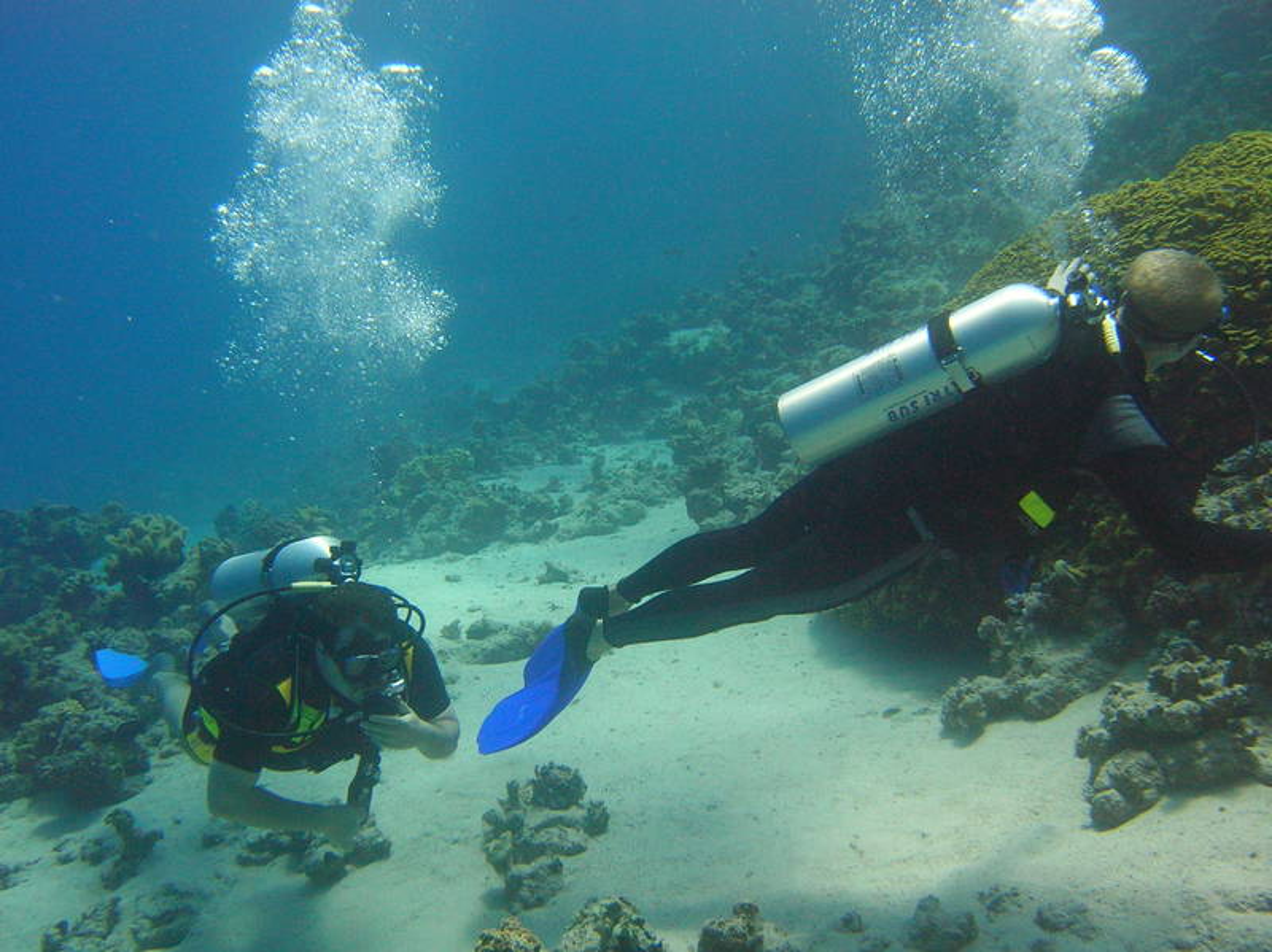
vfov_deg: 41.8
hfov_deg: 54.0
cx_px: 636
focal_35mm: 34
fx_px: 1249
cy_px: 476
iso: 50
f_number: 4.9
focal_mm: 5.7
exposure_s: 1/180
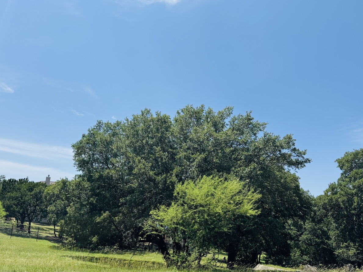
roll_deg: -2.6
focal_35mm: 29
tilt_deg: +12.7
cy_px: 148
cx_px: 161
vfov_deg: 48.2
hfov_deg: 61.5
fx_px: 304
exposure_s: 1/6410
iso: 80
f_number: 1.78
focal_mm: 6.76
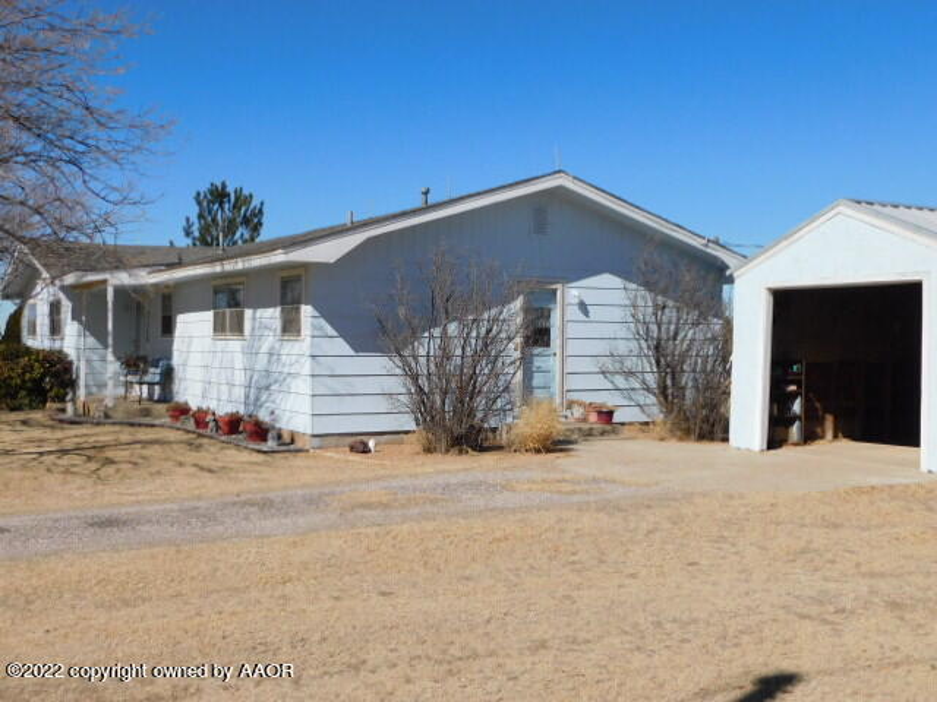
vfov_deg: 36.0
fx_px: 1083
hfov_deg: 46.8
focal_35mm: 40
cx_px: 468
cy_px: 351
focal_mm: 7.1
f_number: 7.2
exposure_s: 1/500
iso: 125
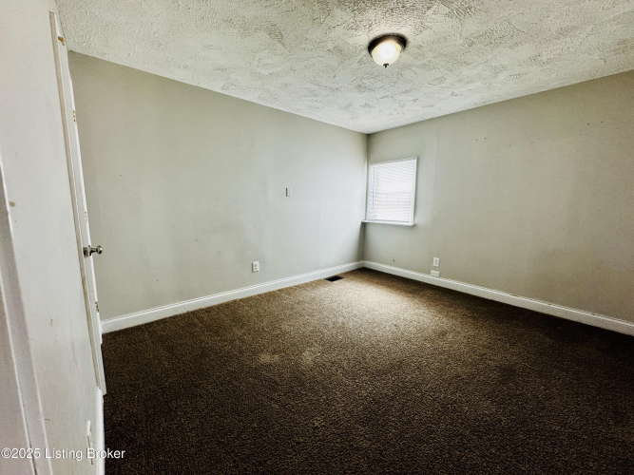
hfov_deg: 102.1
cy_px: 238
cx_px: 317
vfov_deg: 85.7
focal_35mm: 14
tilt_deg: -9.0
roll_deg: -0.6
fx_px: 256
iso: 200
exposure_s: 1/120
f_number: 2.2
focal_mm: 2.22
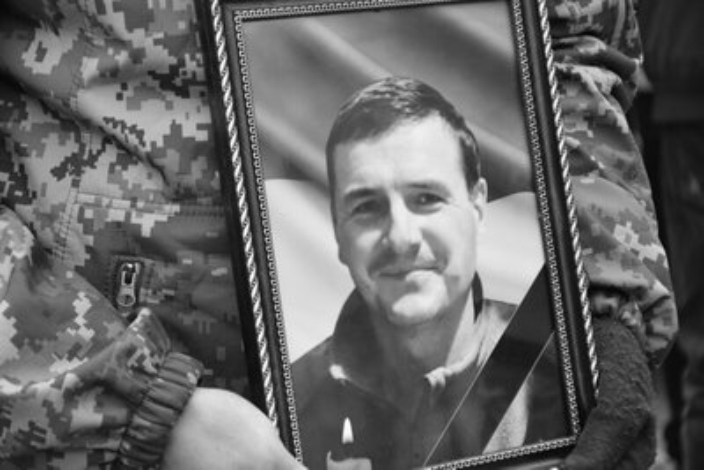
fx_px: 2484
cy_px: 235
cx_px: 352
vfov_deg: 10.8
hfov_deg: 16.1
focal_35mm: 127
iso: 800
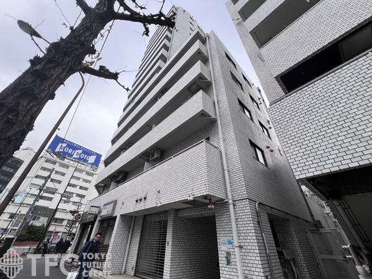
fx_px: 140
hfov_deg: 106.2
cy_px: 140
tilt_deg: +34.7
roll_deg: -1.3
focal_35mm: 13
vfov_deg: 89.9
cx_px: 186
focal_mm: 1.57
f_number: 1.8
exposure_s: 1/463
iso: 32
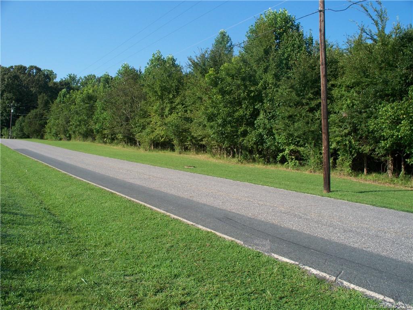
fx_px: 430
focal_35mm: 36
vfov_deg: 39.7
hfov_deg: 51.4
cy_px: 155
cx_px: 206
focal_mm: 7.54
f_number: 5
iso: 64
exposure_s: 1/250
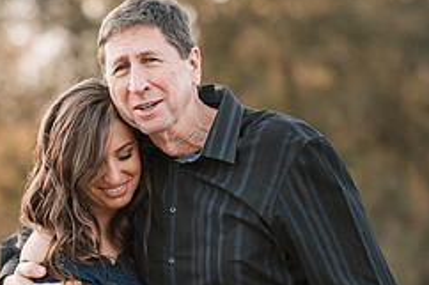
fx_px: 2429
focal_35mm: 204
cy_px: 276
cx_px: 67
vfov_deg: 6.7
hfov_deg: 10.1
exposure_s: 1/320
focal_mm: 85
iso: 100
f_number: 2
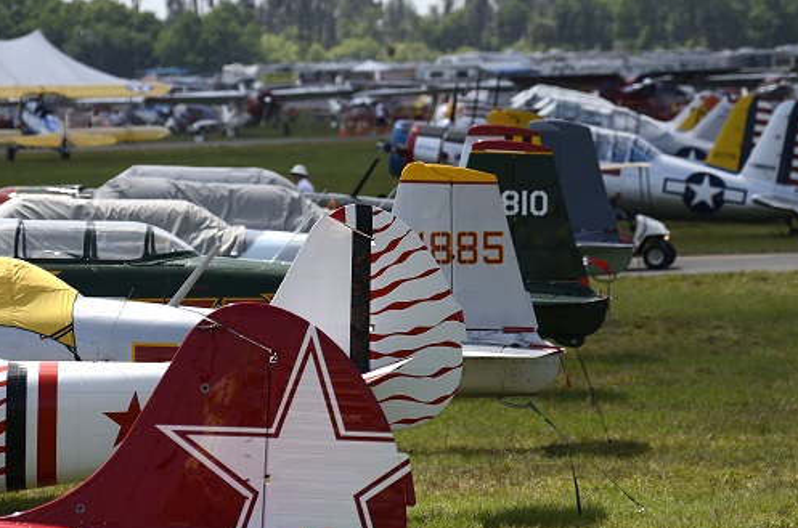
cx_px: 382
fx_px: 9046
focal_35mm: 409
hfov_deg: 5.1
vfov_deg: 3.3
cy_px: 263
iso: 125
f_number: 5.3
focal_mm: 220
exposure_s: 1/320
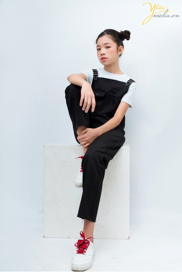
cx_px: 91
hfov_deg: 28.1
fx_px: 364
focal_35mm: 48
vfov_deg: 41.1
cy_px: 136
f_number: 3.3
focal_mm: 48
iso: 100
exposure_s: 1/180
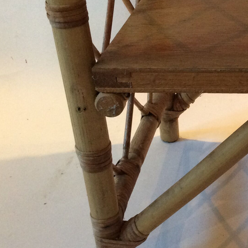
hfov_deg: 24.3
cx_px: 242
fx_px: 551
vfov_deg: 25.4
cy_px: 124
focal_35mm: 68
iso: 160
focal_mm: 3.3
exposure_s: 1/25
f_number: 2.4
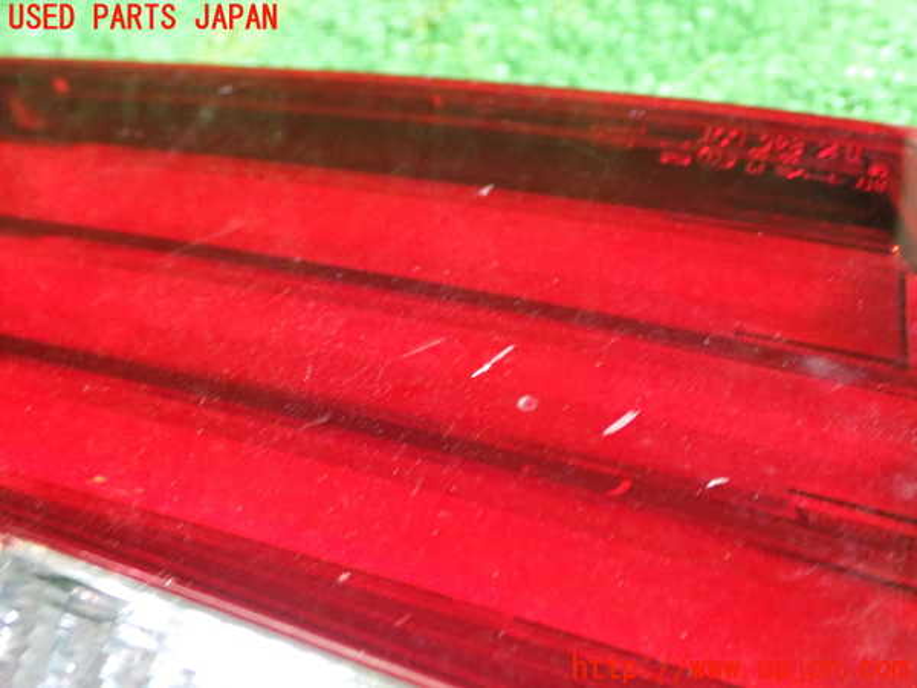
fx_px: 1166
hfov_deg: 42.9
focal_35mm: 44
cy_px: 344
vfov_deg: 32.9
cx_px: 458
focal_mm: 7.84
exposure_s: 1/30
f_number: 2.9
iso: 800
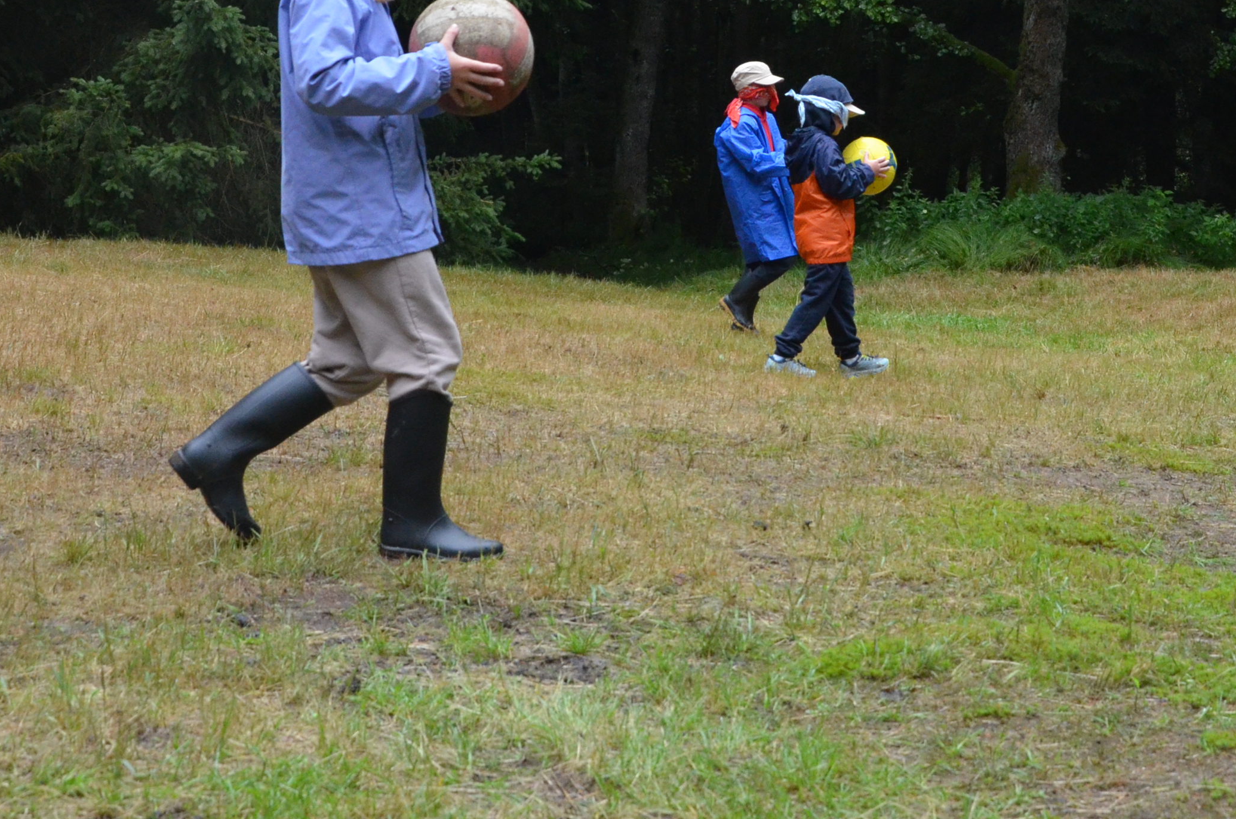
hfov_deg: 27.0
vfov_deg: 18.0
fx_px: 2570
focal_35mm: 75
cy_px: 183
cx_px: 766
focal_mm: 28
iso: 2000
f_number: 8
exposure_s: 1/500
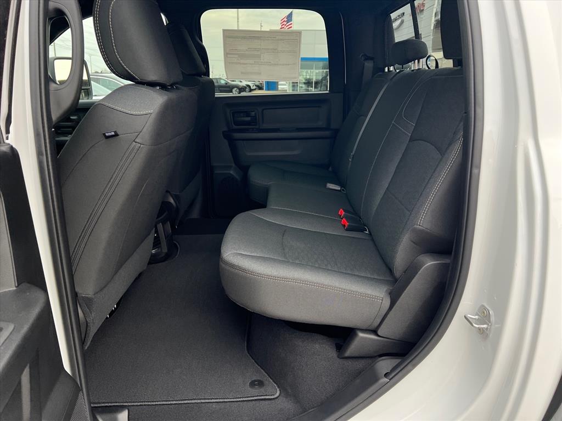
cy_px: 210
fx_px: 422
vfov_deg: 53.1
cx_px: 281
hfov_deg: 67.3
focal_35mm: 26
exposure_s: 1/439
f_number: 1.5
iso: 50
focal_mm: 5.7
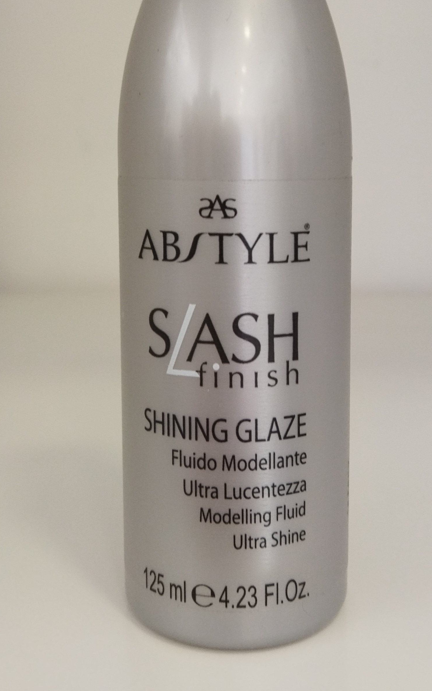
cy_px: 255
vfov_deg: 41.5
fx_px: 904
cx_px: 246
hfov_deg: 26.8
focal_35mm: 48
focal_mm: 4.71
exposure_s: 1/101
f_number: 1.79
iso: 99
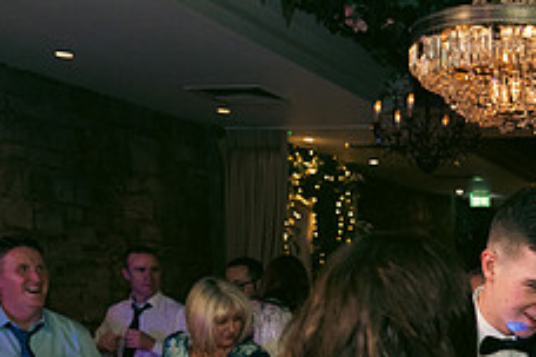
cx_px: 590
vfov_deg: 20.5
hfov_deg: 29.6
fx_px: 908
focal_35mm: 61
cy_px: 452
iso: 2500
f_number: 3.5
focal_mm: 24
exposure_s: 1/160
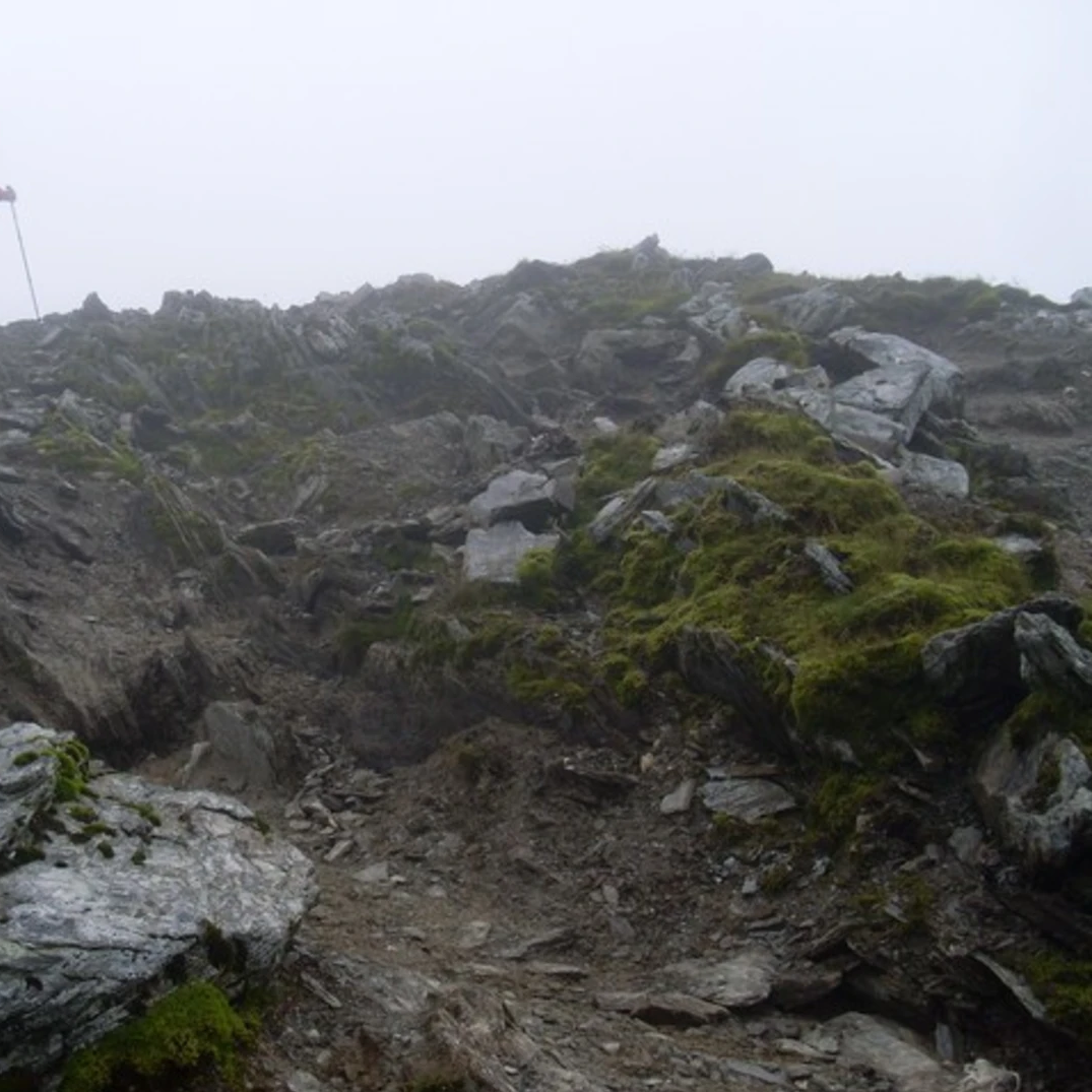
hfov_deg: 37.4
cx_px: 434
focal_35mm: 45
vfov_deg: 37.6
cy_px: 548
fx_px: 1606
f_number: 3
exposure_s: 1/1000
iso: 100
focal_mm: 6.3
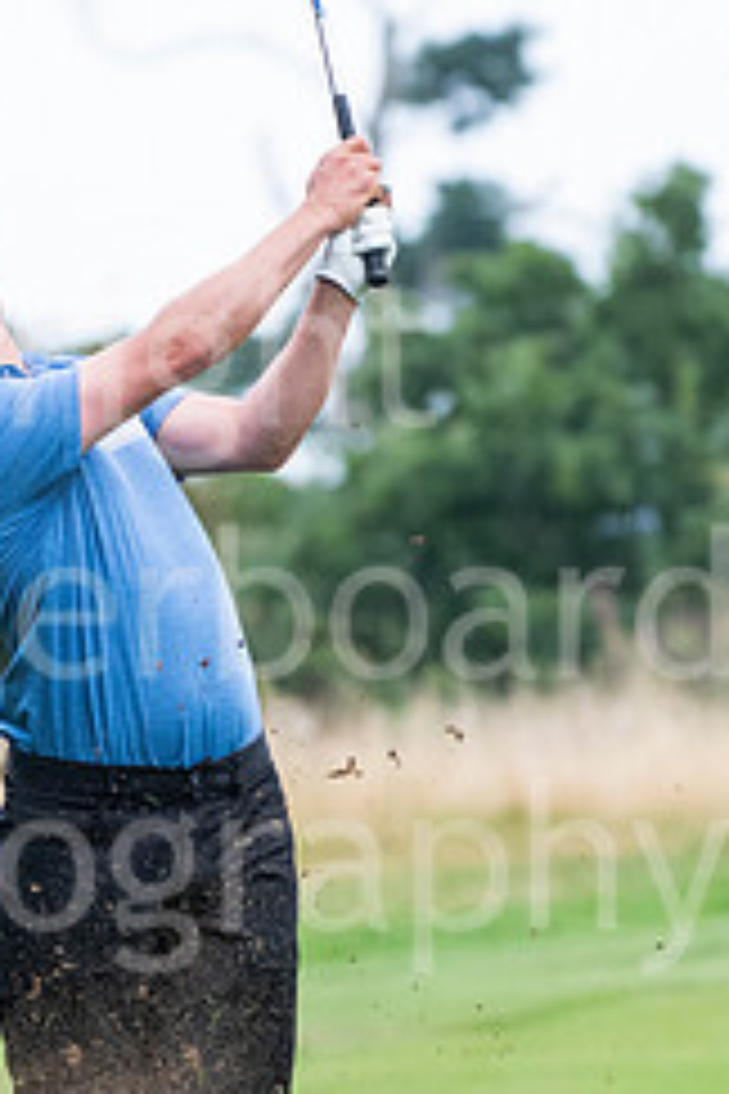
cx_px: 158
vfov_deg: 2.3
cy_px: 646
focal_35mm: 897
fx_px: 27244
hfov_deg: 1.5
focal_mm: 250
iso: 2000
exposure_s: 1/1250
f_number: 5.6
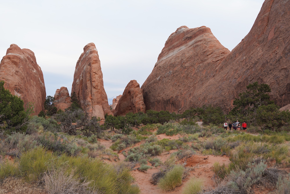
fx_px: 314
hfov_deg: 49.5
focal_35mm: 39
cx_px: 145
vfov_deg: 34.2
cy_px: 97
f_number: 6.3
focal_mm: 39
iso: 200
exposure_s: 1/100
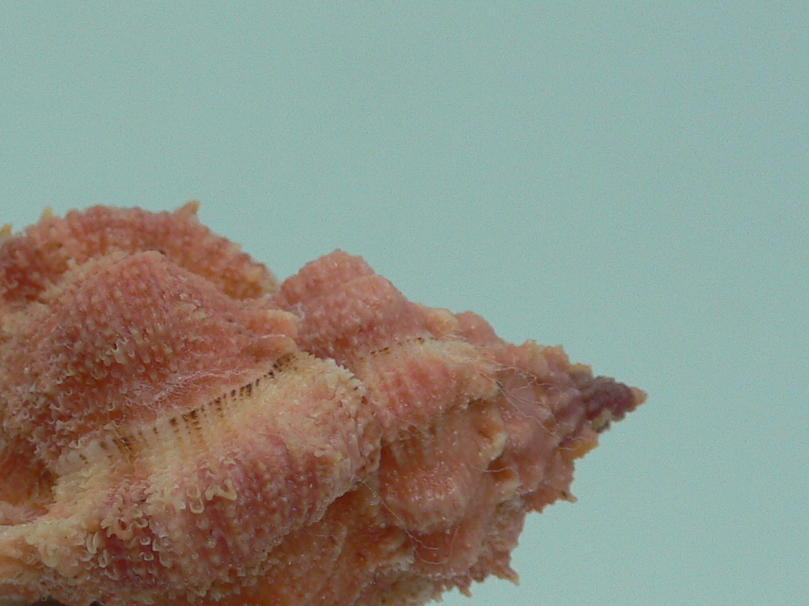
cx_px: 138
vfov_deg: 19.8
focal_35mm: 73
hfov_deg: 26.1
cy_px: 523
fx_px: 1706
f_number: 2.8
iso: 80
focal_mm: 4.6
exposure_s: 1/60
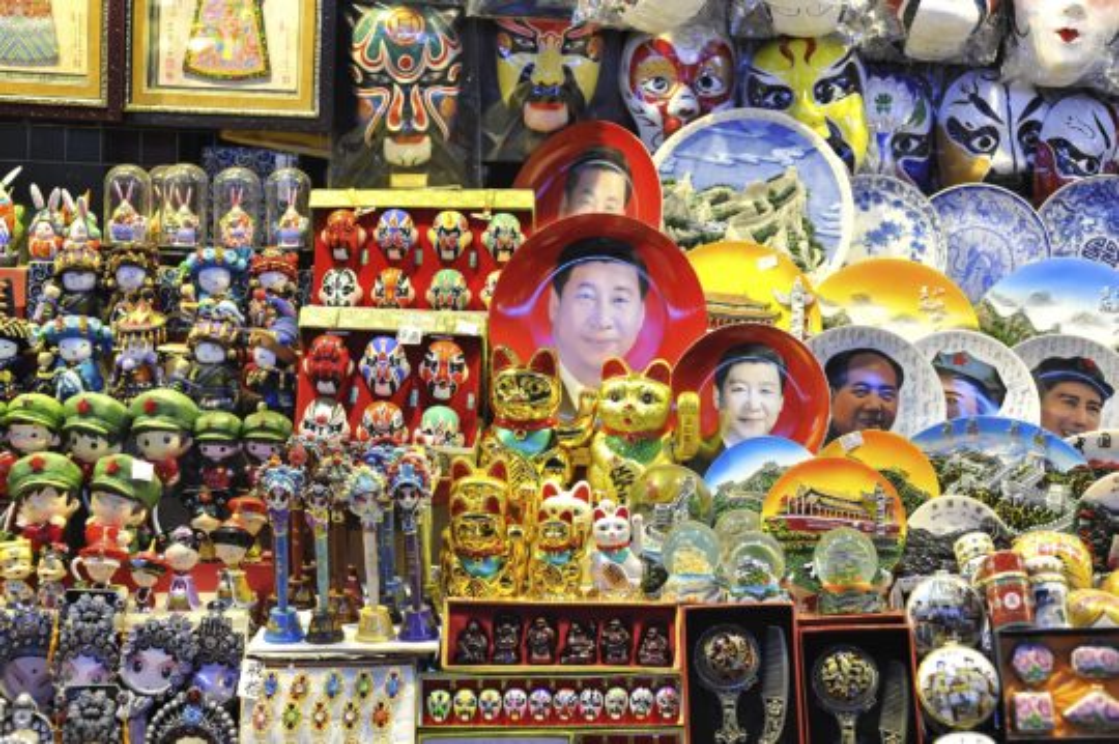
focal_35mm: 50
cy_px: 372
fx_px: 1553
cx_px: 560
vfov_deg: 26.9
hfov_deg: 39.6
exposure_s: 1/80
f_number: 3.5
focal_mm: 50
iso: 1600
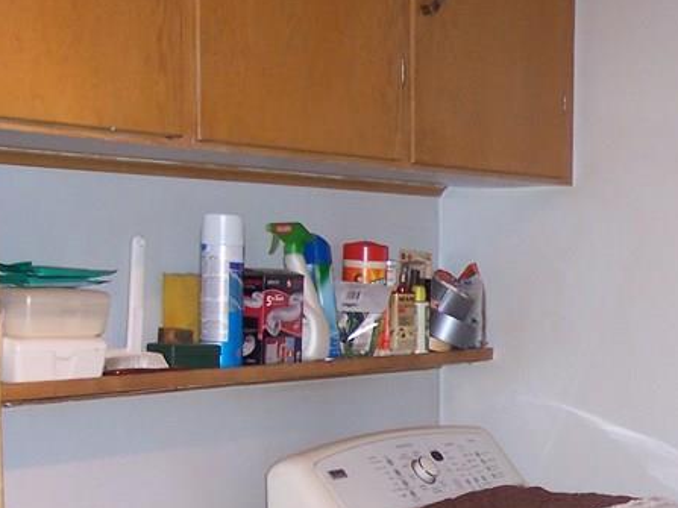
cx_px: 748
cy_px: 476
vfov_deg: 16.7
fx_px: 1704
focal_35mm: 87
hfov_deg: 21.4
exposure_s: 1/30
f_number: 2.8
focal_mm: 8
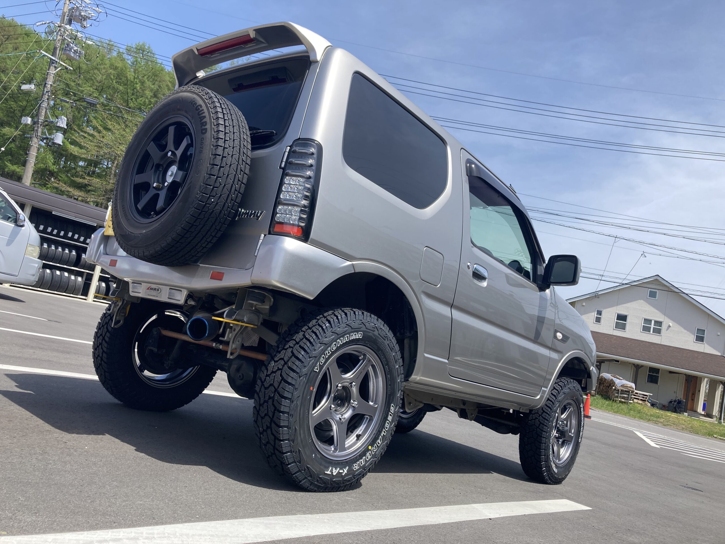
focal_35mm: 28
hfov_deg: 63.4
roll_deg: -11.5
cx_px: 362
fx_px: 586
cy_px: 272
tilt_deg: +6.3
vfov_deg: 49.7
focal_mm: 3.99
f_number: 1.8
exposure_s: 1/842
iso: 20
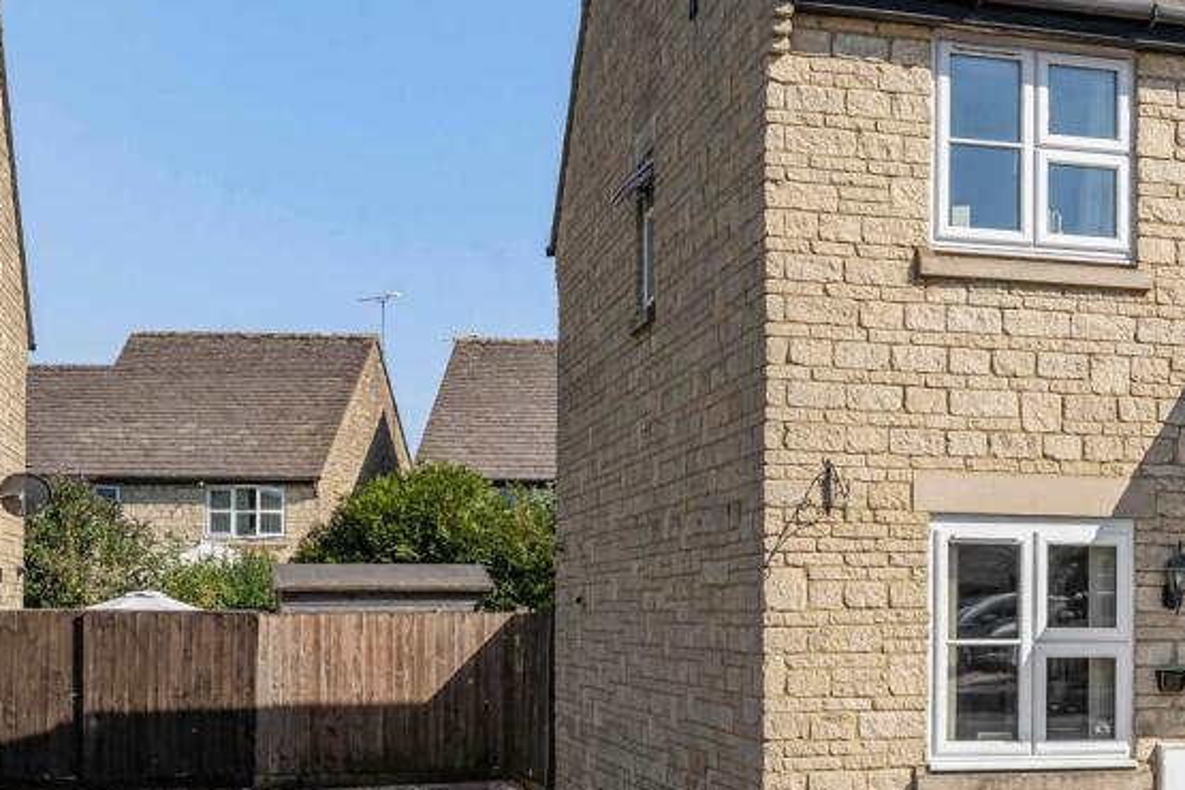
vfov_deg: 23.0
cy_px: 336
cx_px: 1046
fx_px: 1942
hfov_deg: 32.4
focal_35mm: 59
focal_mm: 32
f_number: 10
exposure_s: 1/160
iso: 100
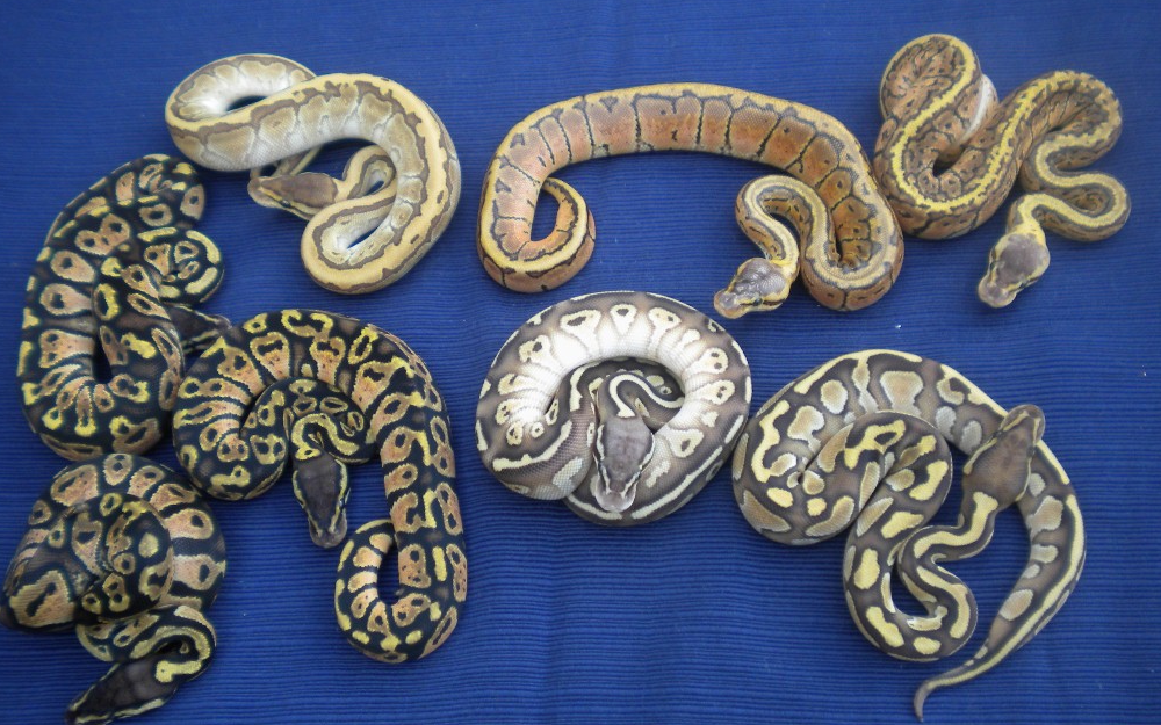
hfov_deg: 51.5
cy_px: 393
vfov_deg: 33.6
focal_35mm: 38
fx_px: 1202
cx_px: 570
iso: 80
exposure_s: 1/84.7
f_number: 3.1
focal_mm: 6.3
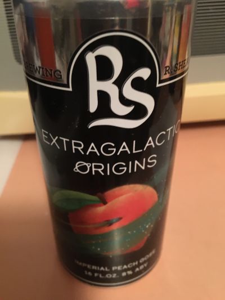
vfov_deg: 61.6
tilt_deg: -31.6
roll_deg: +0.1
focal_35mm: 29
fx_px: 251
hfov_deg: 48.2
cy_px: 150
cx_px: 112
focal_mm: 4.15
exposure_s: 1/15
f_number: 2.2
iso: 500
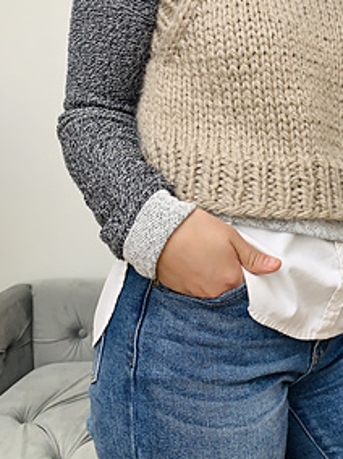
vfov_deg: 39.8
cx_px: 292
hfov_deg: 30.4
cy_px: 101
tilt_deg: +0.8
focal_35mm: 46
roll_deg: +2.3
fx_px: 608
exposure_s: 1/48
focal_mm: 4.25
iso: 100
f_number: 1.8
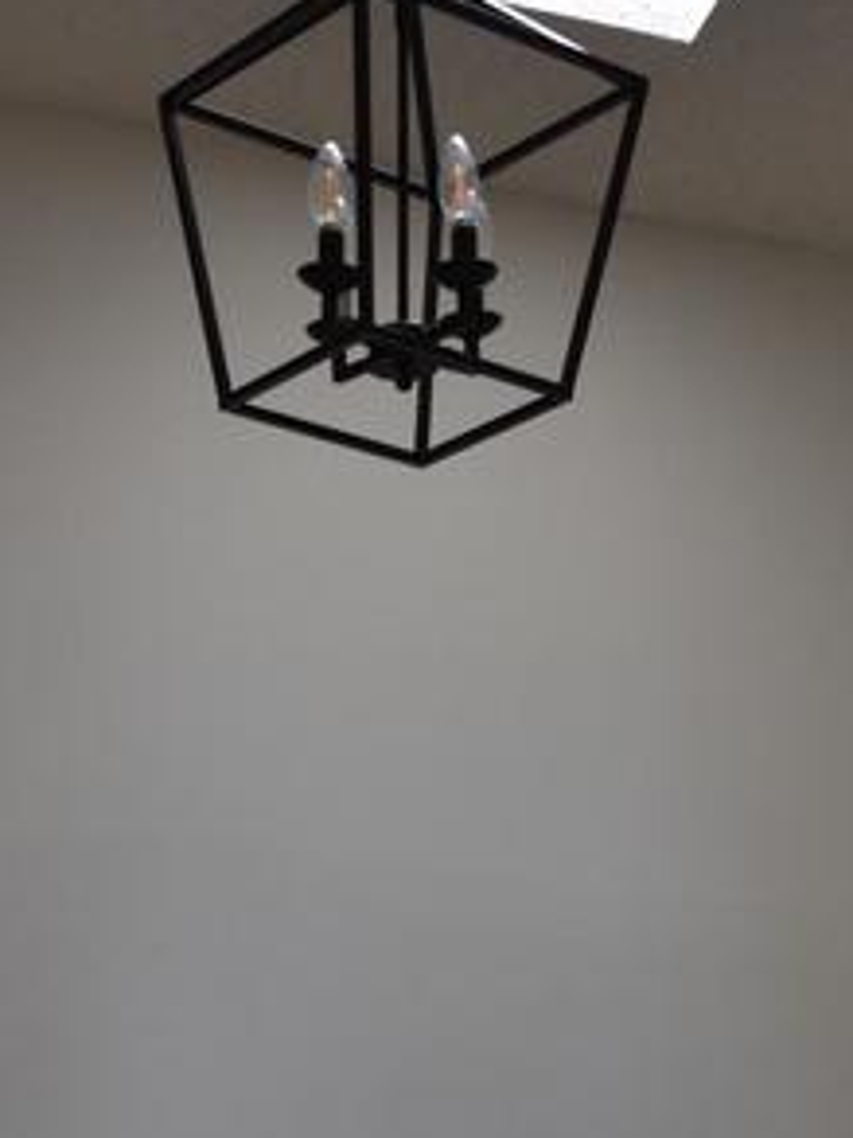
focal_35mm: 96
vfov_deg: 17.7
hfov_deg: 15.4
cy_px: 1832
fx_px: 3154
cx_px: 526
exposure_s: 1/125
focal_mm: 18
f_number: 5.6
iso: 800
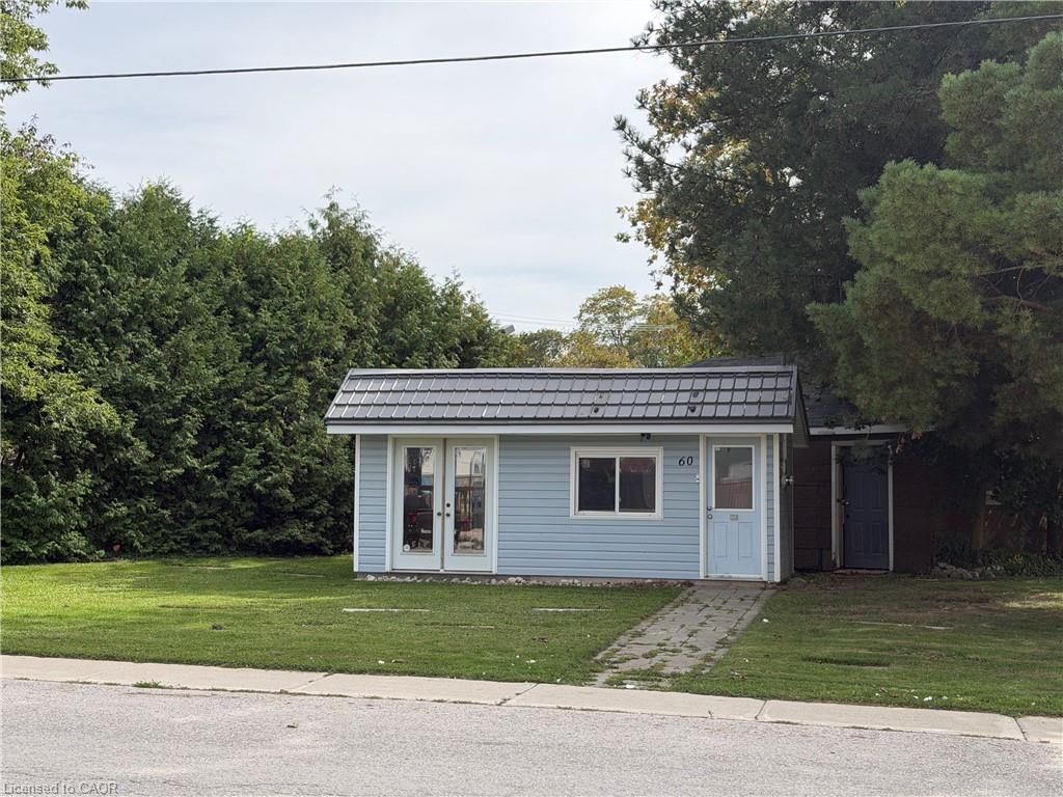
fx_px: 1474
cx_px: 532
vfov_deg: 30.3
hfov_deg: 39.7
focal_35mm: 48
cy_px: 398
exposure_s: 1/3891
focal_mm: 6.76
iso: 64
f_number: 1.78
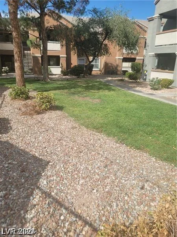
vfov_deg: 69.4
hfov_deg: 54.9
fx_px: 170
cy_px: 118
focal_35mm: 25
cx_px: 88
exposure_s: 1/1019
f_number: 1.8
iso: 20
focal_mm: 7
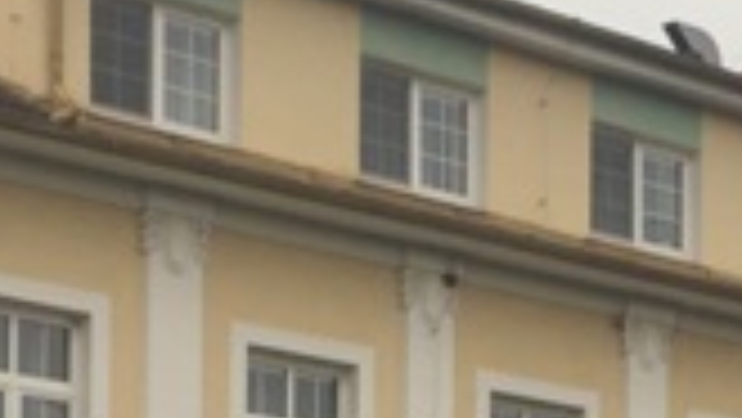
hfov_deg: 13.8
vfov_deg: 7.7
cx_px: 764
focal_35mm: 153
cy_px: 778
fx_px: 3012
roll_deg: +0.8
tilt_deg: +2.4
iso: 25
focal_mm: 4.15
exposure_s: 1/117
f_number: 2.2
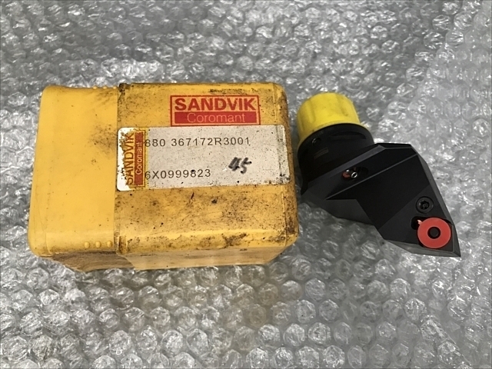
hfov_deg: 63.4
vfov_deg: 49.7
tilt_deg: -70.1
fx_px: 398
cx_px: 246
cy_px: 184
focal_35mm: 28
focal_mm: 3.99
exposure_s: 1/24
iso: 40
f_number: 1.8
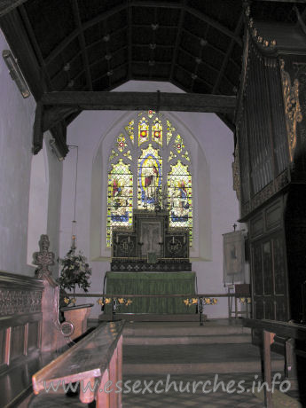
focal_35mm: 35
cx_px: 153
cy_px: 204
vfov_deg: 52.6
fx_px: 413
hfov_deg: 40.7
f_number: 2.8
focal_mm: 8.9
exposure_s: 1/60.1
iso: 69
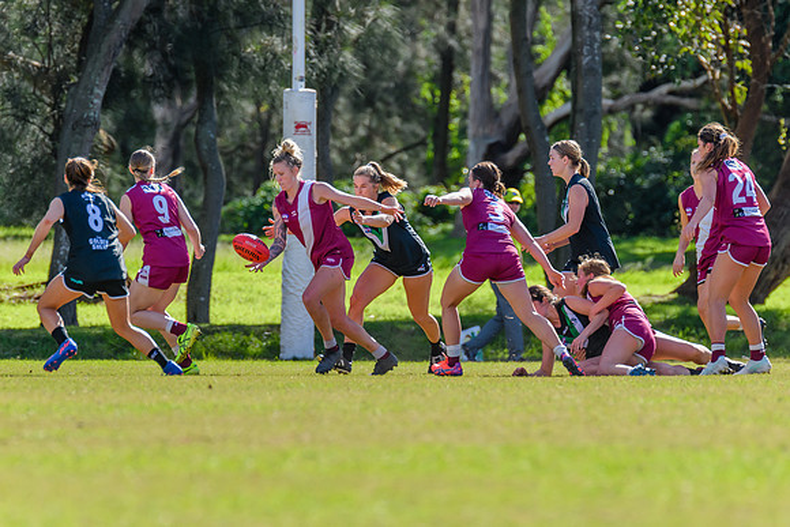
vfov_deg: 2.6
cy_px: 245
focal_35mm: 529
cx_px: 380
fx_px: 11606
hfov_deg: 3.9
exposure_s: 1/1250
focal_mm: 420
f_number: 7.1
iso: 800
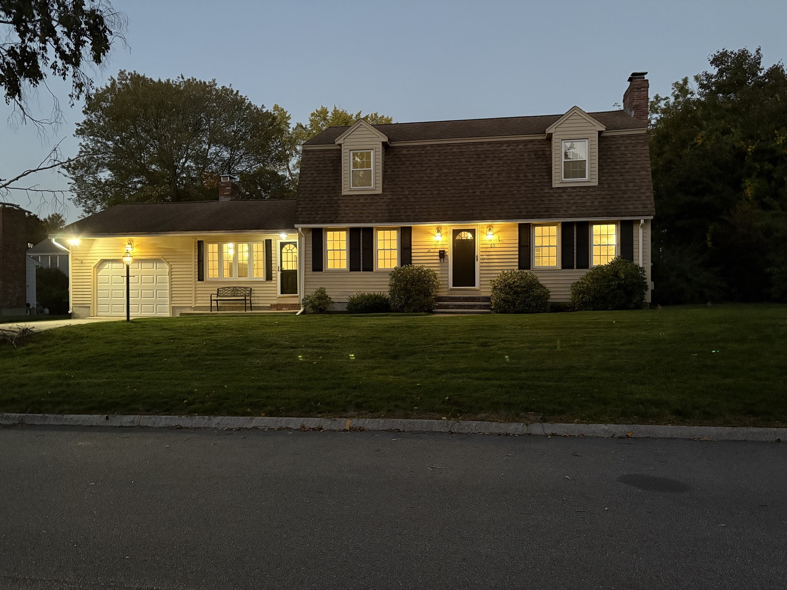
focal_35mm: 26
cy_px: 295
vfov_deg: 53.1
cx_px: 394
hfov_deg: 67.3
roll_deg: +0.6
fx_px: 591
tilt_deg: +0.0
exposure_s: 1/30
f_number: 1.6
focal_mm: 5.96
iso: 800
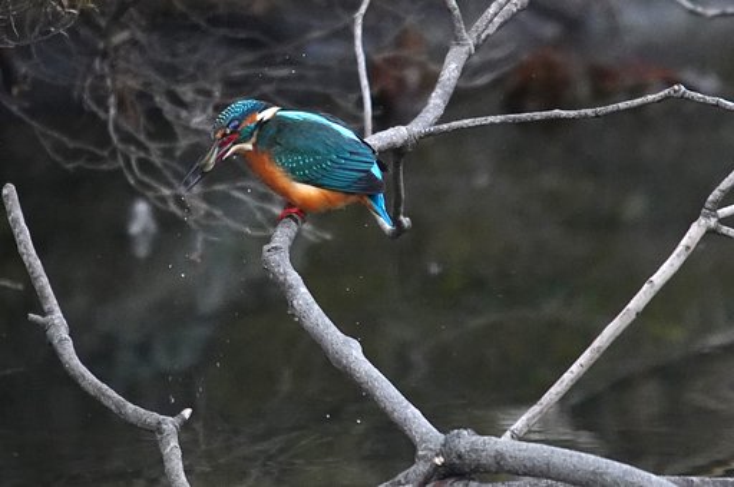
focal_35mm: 500
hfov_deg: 4.1
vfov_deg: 2.7
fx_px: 10181
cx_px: 367
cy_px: 244
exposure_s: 1/2500
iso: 5000
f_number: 6.3
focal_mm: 500
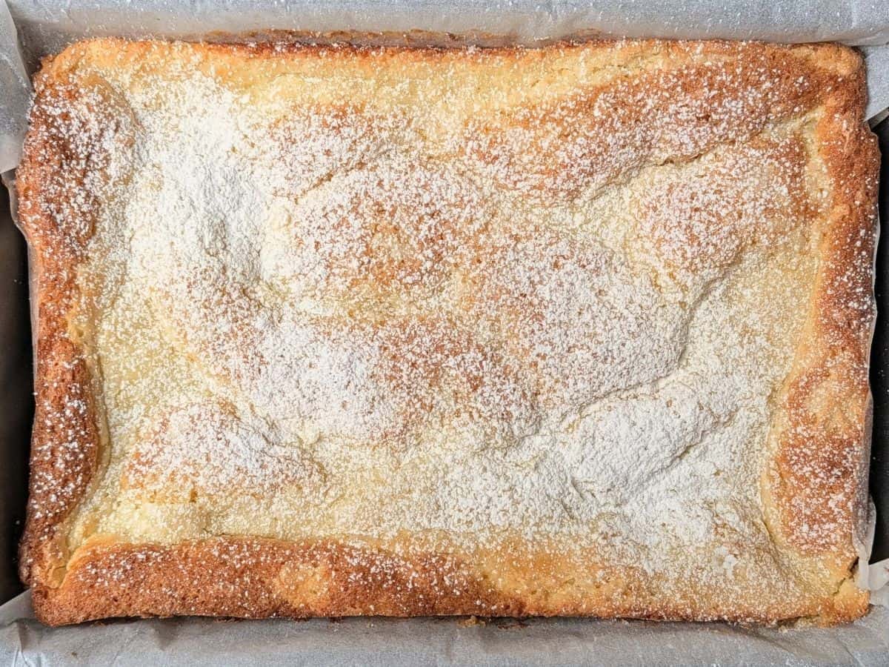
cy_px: 334
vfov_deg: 56.8
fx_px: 616
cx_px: 444
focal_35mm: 24
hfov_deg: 71.6
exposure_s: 1/139
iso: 55
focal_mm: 6.9
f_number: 1.68
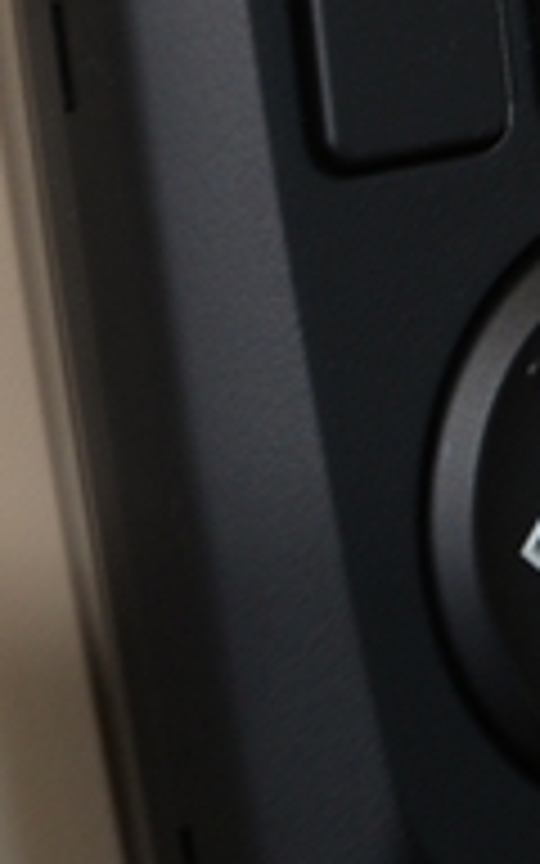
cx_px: 158
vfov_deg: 10.9
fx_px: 4497
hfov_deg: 6.9
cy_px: 144
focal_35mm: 191
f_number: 4.5
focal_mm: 35
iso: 560
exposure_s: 1/60
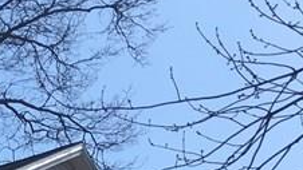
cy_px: 379
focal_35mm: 143
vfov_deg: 8.0
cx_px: -373
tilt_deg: +12.2
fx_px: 1149
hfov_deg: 12.5
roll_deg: +2.3
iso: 25
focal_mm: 4.15
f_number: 2.2
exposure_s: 1/1479
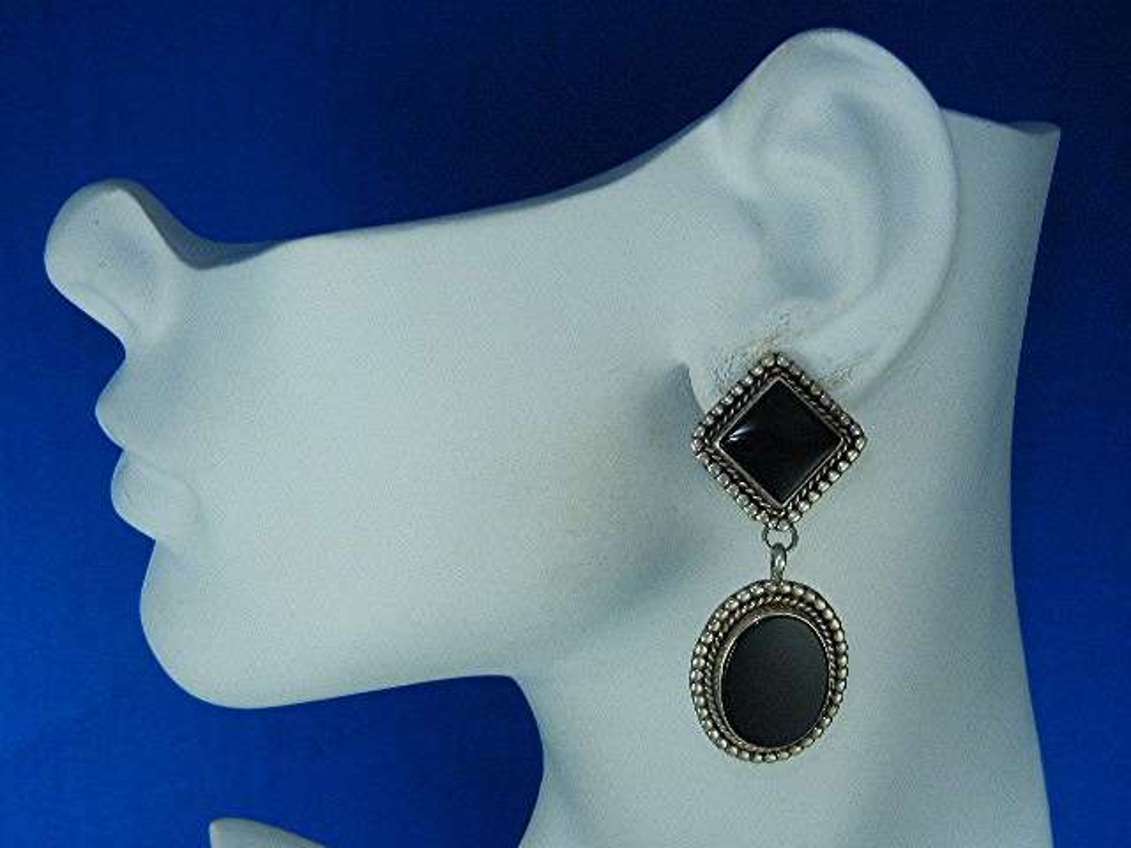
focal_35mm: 59
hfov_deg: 32.7
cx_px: 566
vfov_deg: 24.8
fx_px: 1928
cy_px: 424
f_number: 4
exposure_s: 1/36
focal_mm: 10.6
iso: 200
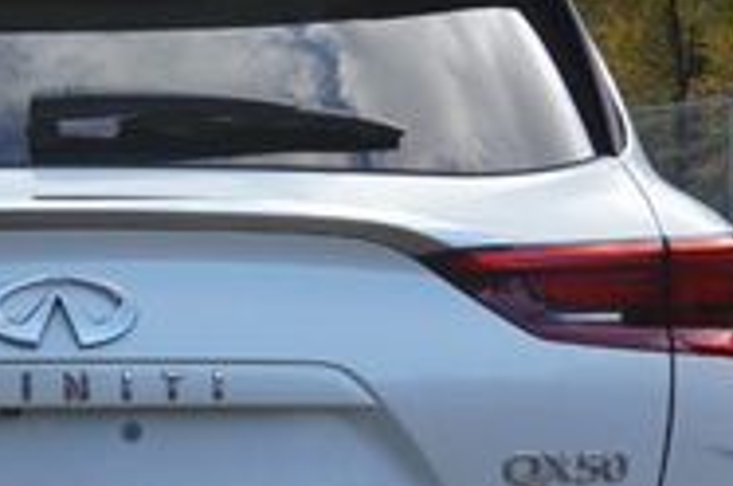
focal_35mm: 113
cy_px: 502
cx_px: 43
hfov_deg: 17.8
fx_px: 2297
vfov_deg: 11.9
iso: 320
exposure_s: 1/250
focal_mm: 22
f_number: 9
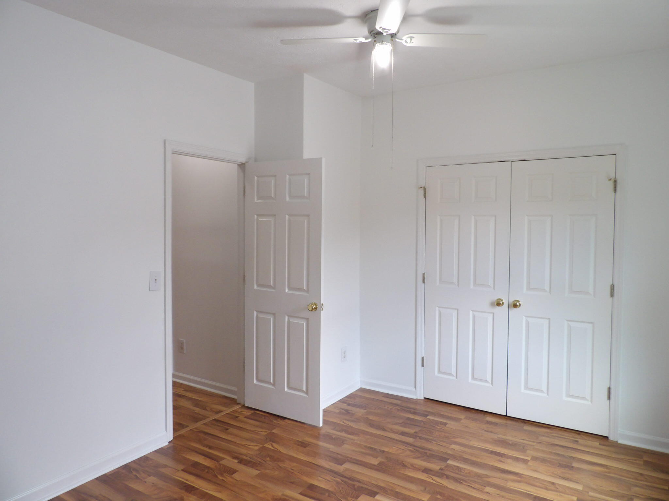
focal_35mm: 24
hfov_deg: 71.6
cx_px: 334
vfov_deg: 56.8
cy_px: 250
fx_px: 464
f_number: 3.2
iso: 200
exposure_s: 1/33
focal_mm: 4.3
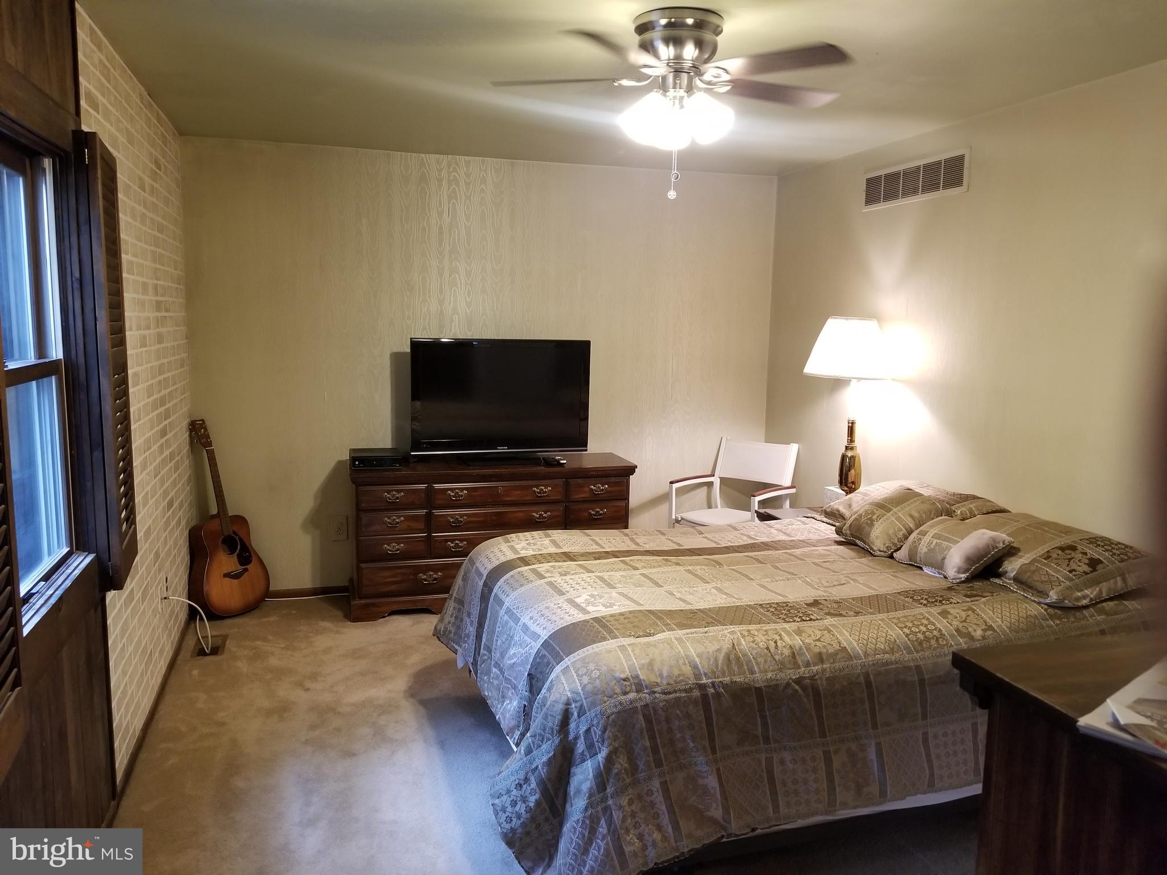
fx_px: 877
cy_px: 438
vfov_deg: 53.1
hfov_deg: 67.3
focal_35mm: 26
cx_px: 584
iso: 200
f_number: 1.7
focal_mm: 4.3
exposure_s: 1/30
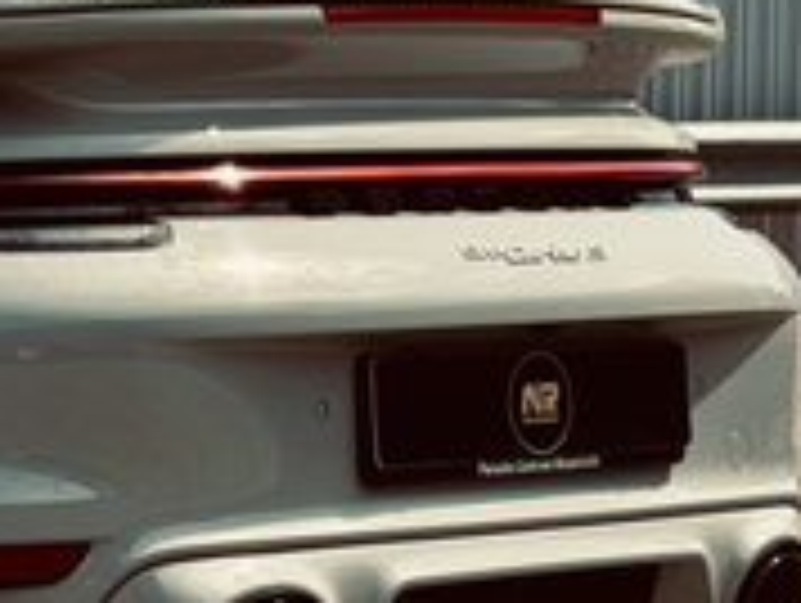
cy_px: 297
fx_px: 4796
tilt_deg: -2.2
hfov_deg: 9.2
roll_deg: +0.2
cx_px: -522
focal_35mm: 207
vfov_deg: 7.2
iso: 64
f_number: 1.78
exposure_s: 1/4049
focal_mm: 6.76
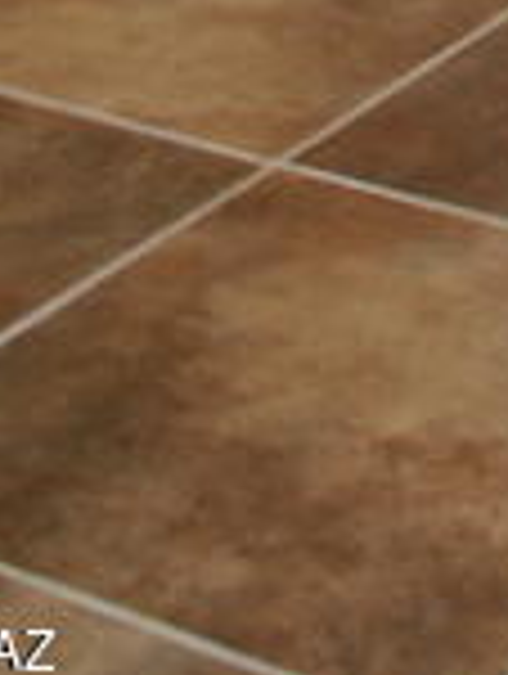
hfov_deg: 10.7
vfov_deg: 11.9
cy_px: -950
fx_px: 2595
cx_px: 791
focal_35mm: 133
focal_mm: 18
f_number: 3.5
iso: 200
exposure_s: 1/60
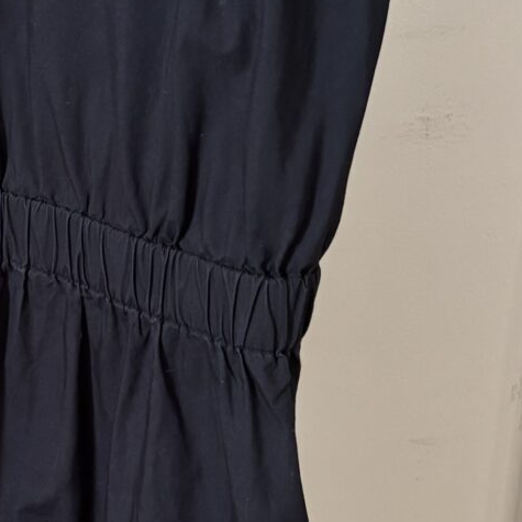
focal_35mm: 99
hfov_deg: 17.1
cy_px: 343
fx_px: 1689
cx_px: -13
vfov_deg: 17.5
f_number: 1.6
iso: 320
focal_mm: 5.96
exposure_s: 1/60
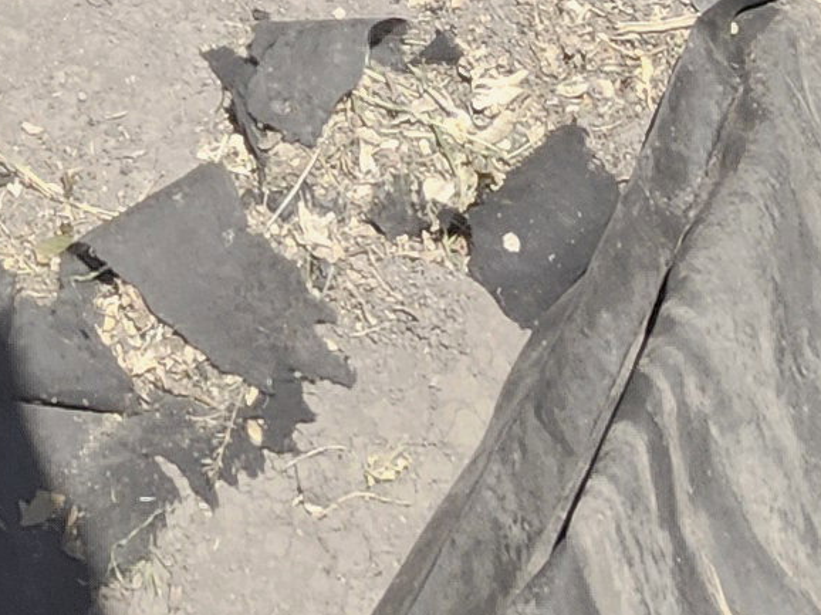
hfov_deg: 20.8
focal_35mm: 90
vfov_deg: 10.1
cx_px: -62
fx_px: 2134
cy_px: -1406
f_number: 2.2
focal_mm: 1.74
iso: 40
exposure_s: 1/686
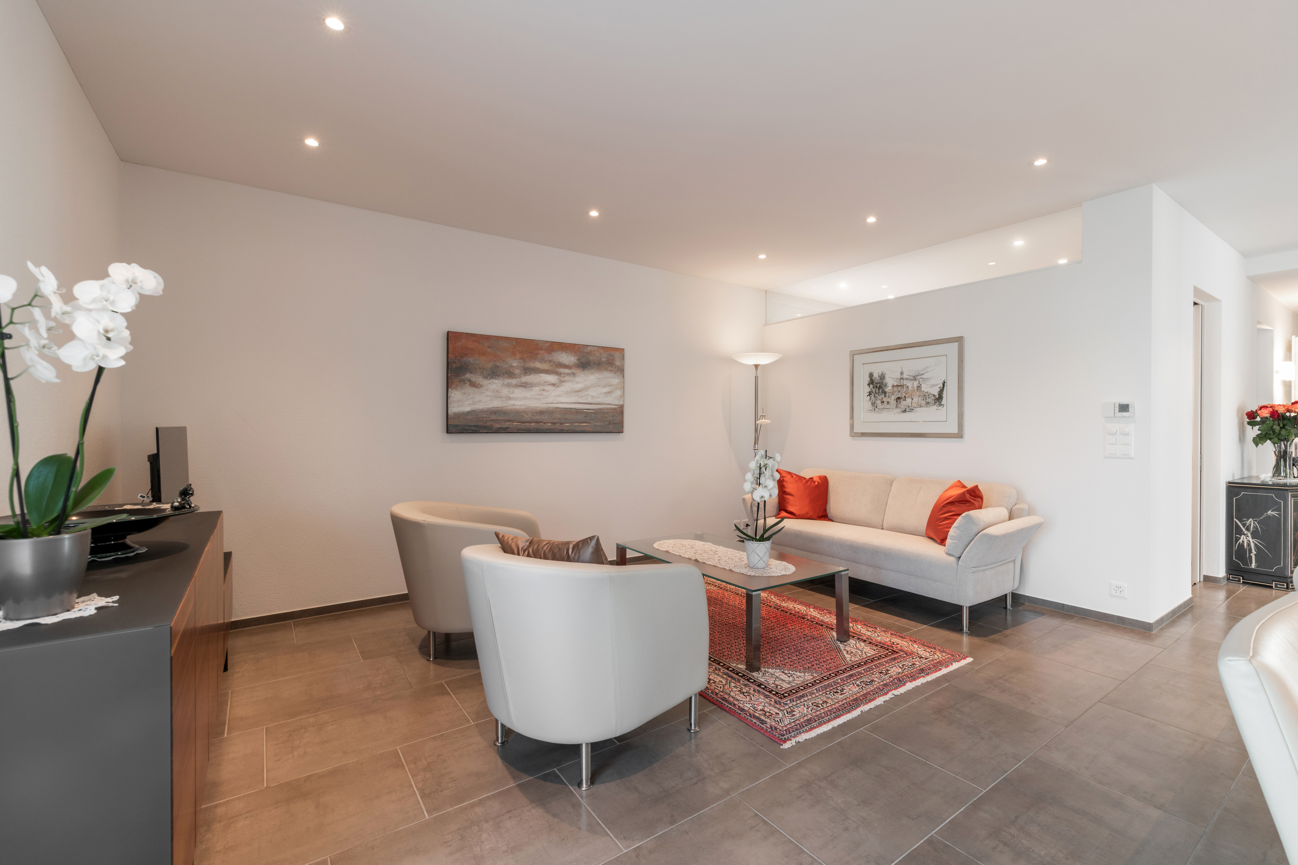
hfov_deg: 100.4
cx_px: 649
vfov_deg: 77.3
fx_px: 541
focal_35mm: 15
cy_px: 432
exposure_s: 1/2
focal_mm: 15
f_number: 9
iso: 250
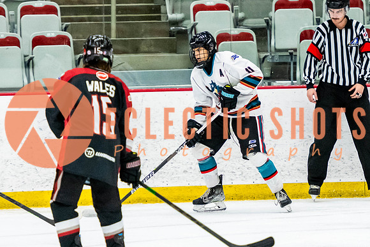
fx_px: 4052
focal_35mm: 394
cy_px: 111
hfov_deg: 5.2
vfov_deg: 3.5
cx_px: 242
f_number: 2.8
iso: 3200
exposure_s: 1/640
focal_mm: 165
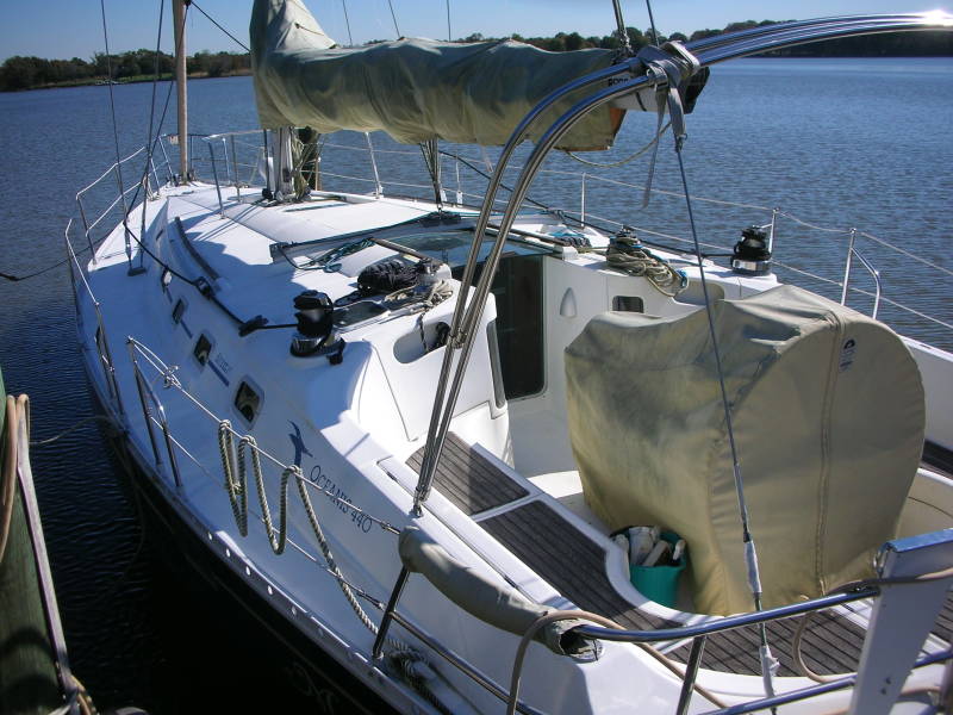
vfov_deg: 40.7
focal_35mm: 35
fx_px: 964
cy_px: 358
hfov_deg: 52.6
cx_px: 476
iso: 50
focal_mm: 5.8
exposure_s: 1/140
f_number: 8.5
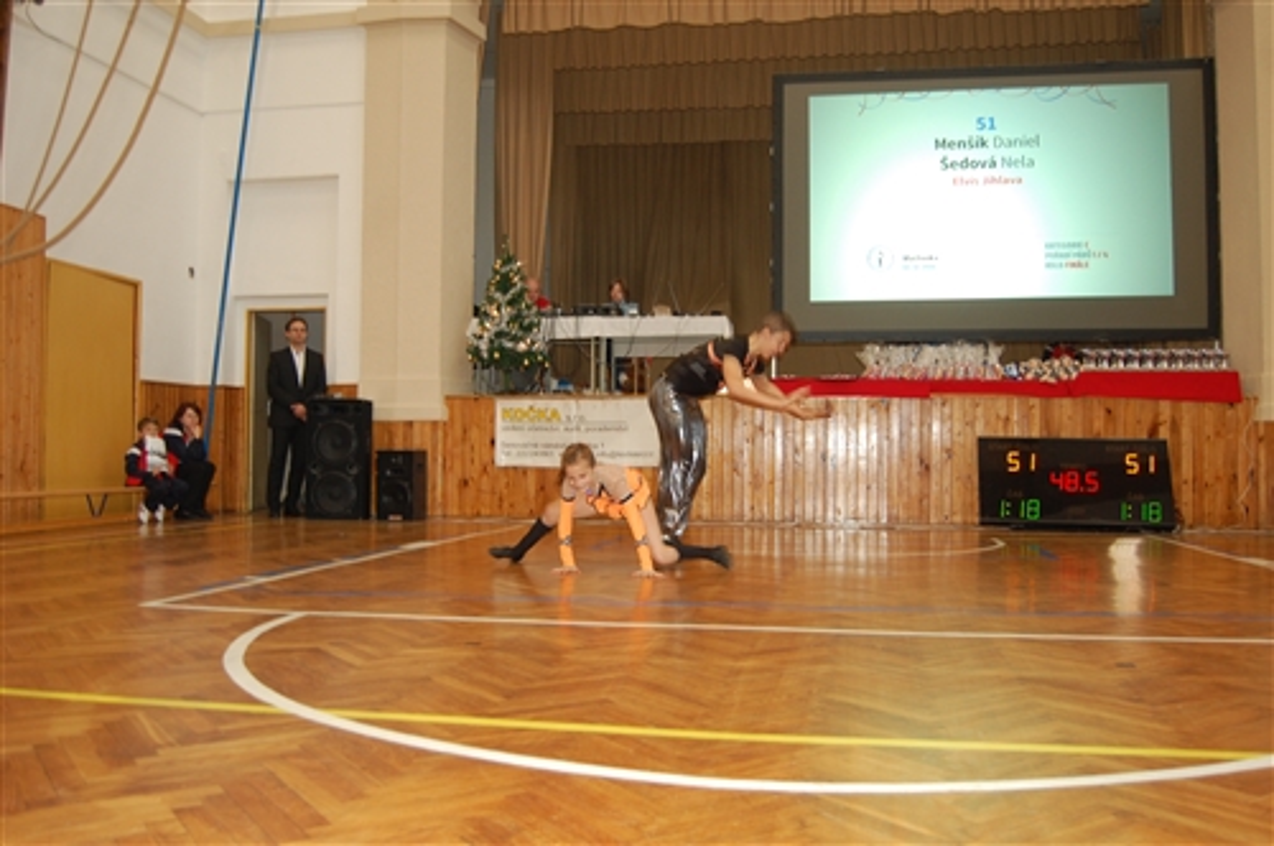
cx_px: 637
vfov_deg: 43.5
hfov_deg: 62.0
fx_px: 1060
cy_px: 423
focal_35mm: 30
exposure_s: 1/60
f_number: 3.8
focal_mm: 20
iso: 400
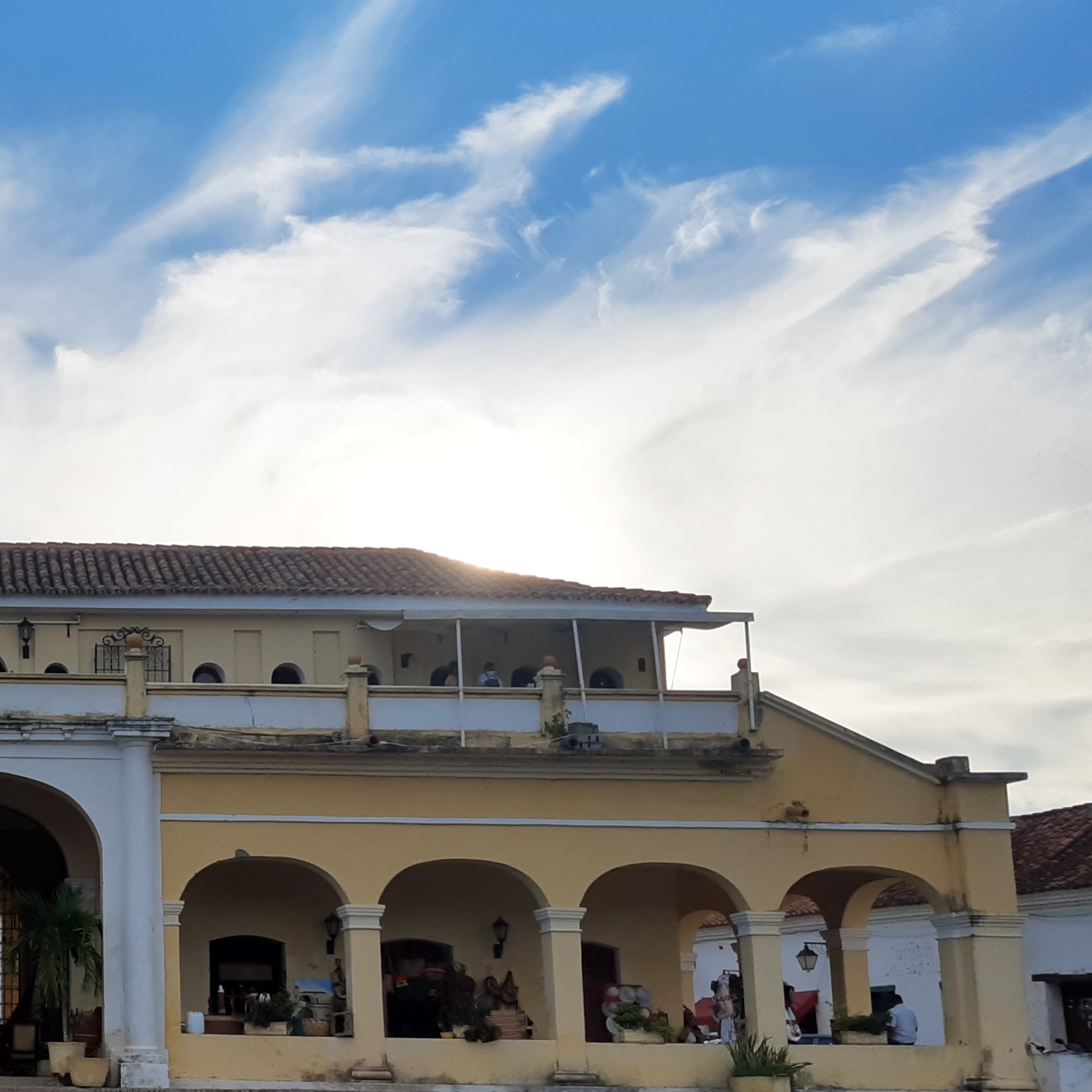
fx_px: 1892
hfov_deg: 29.2
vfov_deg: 31.9
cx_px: -102
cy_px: 734
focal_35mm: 53
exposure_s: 1/7692
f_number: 1.7
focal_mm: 4.75
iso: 50
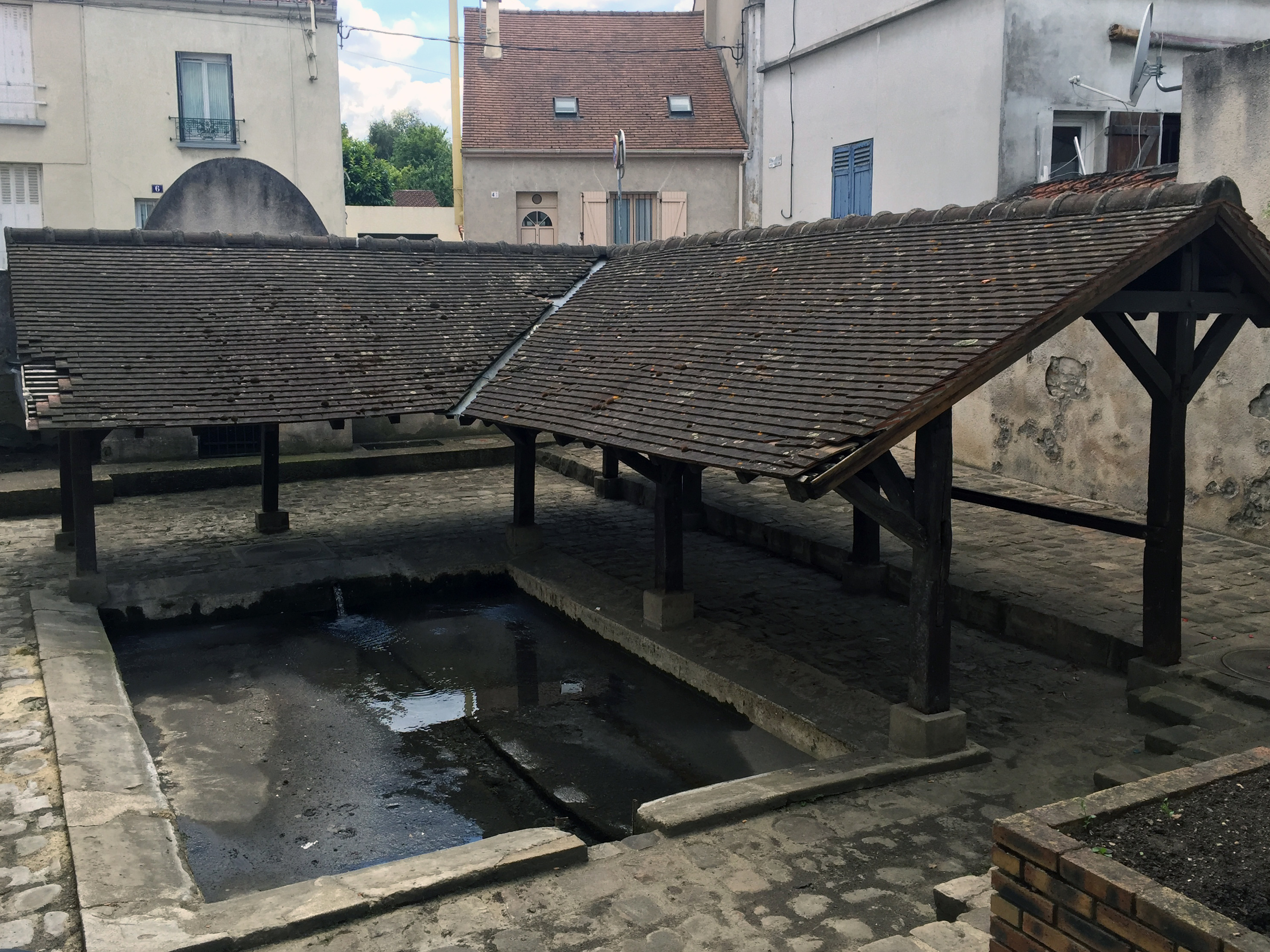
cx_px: 623
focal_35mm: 32
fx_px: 1174
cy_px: 468
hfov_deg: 56.8
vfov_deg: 44.2
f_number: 2.2
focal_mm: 4.15
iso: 32
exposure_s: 1/648
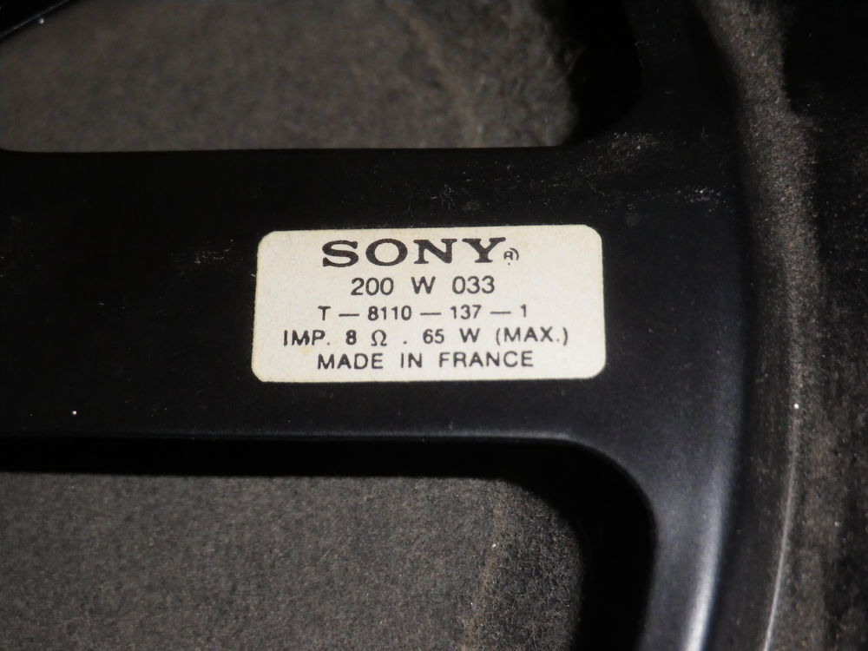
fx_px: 1730
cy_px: 326
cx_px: 434
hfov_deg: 28.2
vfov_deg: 21.3
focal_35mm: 69
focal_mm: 12.3
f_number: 9.3
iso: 400
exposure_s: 1/60
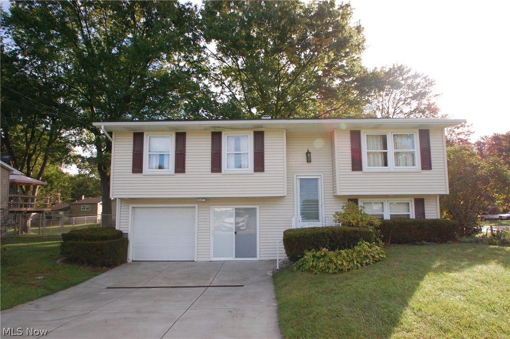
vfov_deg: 67.2
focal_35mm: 18
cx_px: 255
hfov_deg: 90.1
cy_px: 170
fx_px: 255
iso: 800
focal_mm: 12
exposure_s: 1/400
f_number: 10
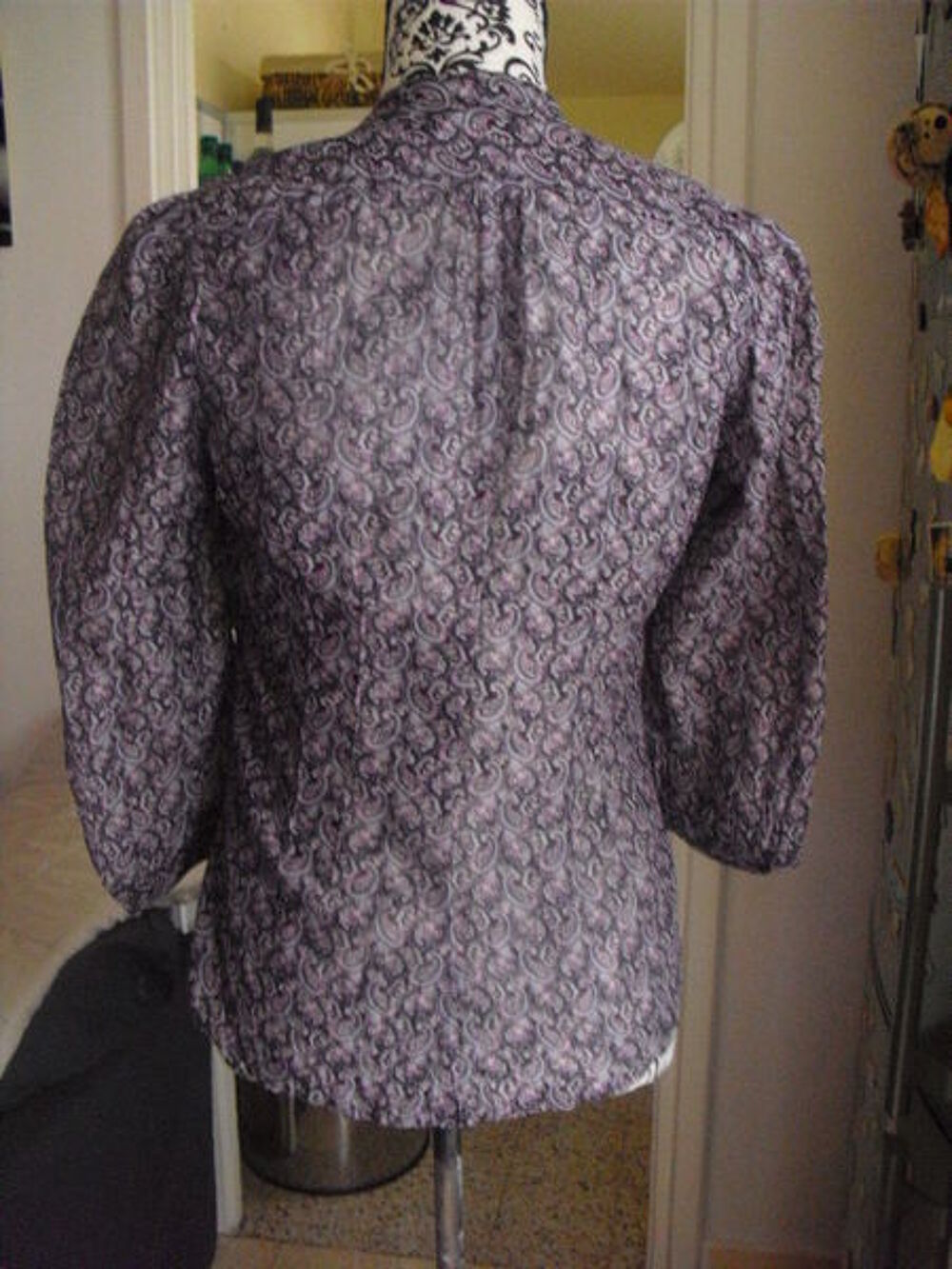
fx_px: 1320
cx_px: 476
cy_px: 634
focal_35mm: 36
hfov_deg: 39.7
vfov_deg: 51.4
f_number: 3.1
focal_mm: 6.3
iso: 800
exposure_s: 1/8
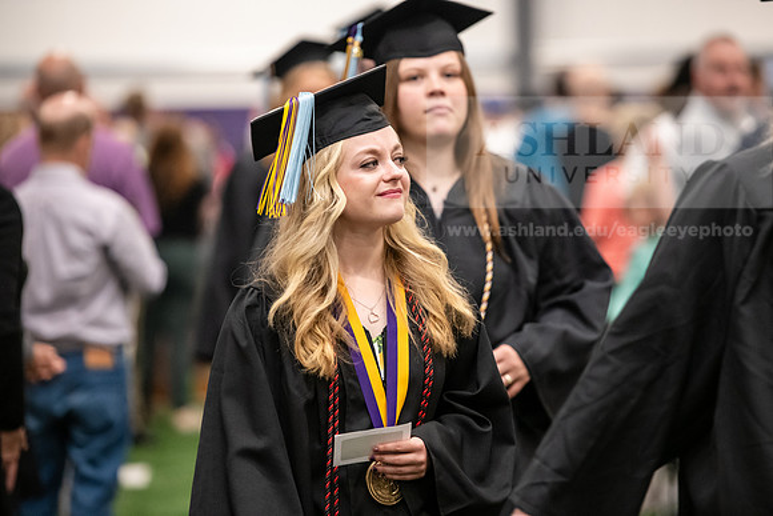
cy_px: 258
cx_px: 386
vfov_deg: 7.6
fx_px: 3866
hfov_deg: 11.4
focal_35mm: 180
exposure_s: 1/200
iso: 3200
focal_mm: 180
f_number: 3.2
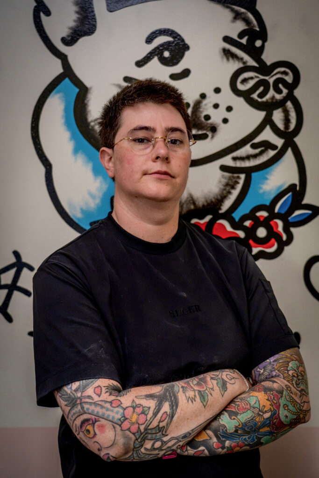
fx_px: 585
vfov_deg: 44.5
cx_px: 160
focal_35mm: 44
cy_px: 239
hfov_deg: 30.5
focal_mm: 44
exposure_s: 1/60
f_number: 4
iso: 6400
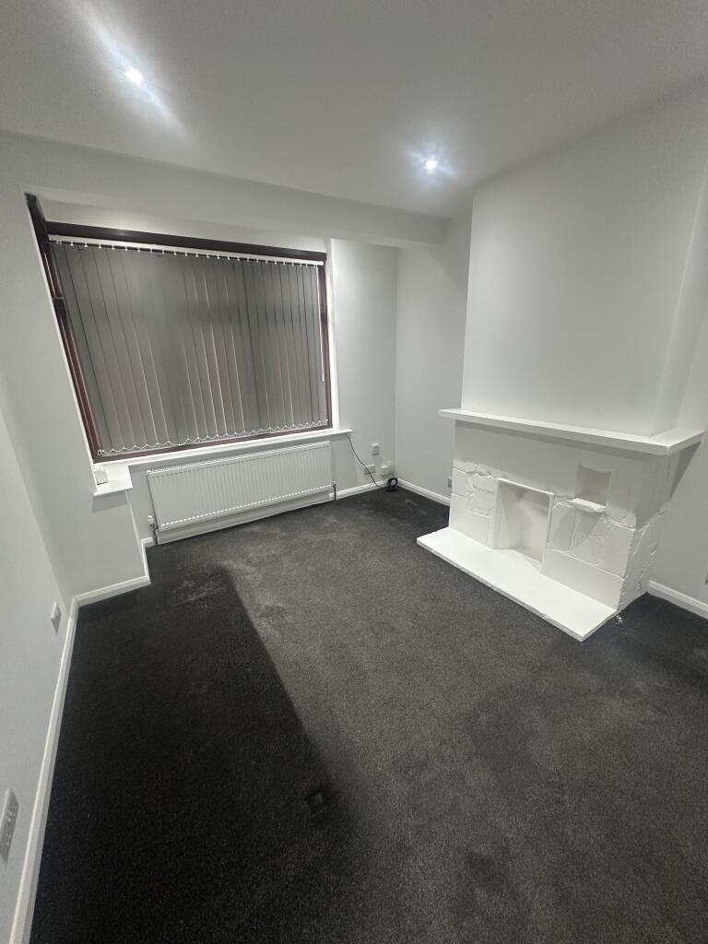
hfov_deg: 85.7
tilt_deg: -16.8
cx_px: 354
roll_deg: +1.6
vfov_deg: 102.1
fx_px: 382
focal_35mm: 14
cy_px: 472
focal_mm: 2.22
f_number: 2.2
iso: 250
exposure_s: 1/100
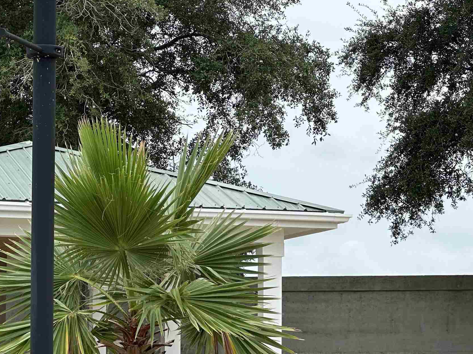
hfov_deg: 14.0
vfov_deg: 10.5
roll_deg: -0.7
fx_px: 1926
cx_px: 231
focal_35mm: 141
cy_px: 251
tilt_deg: +4.0
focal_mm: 9
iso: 32
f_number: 2.8
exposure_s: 1/592
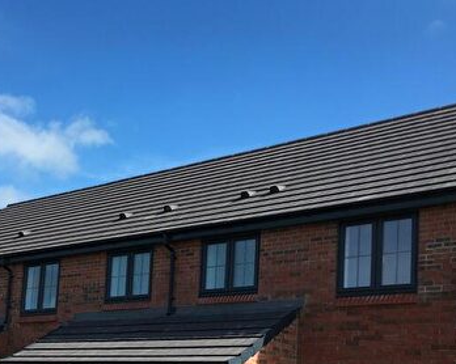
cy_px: 321
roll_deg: -3.5
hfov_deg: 32.3
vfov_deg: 25.9
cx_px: 105
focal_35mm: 57
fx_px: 769
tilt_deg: +4.6
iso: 25
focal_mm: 4.15
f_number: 2.2
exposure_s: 1/1099
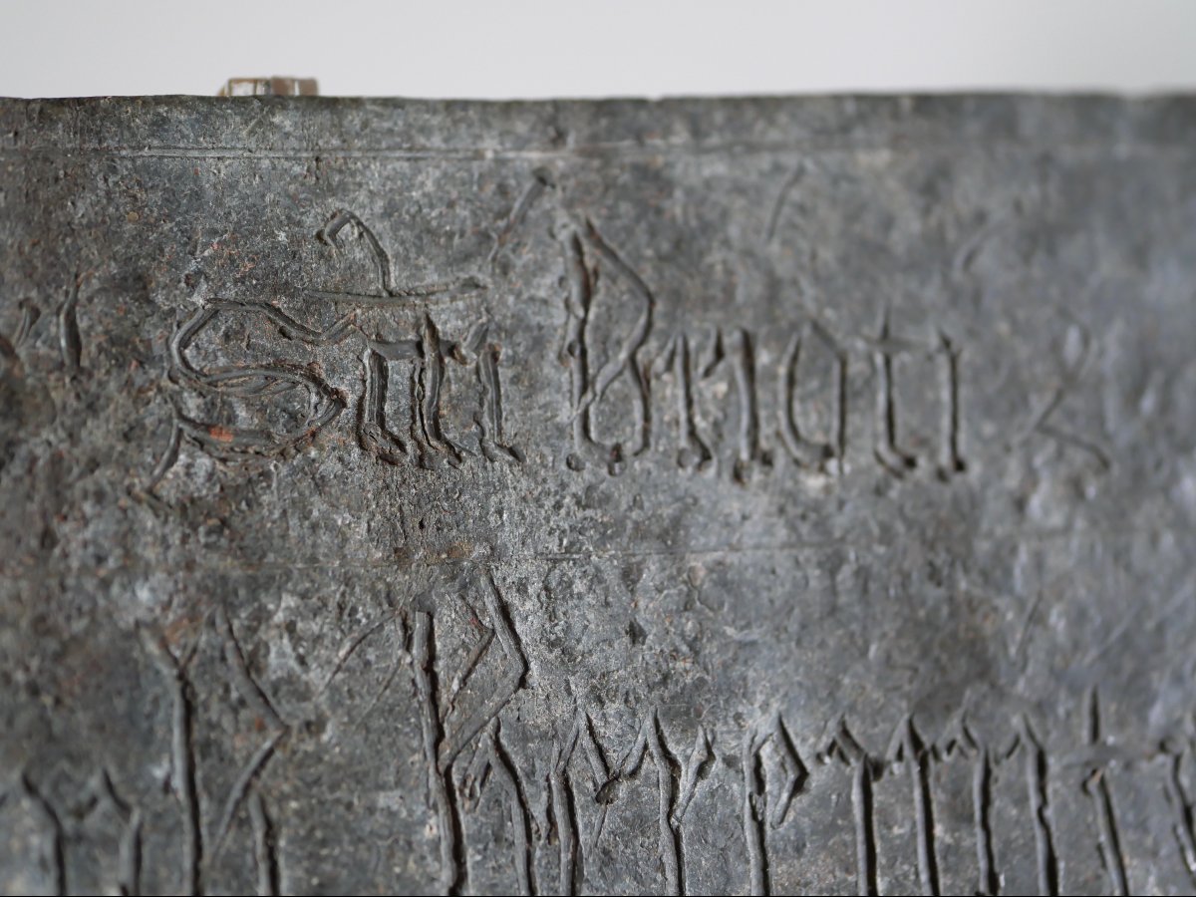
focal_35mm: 60
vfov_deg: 24.4
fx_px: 2073
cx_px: 598
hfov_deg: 32.2
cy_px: 448
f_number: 2.8
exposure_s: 1/60
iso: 1250
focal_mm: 30
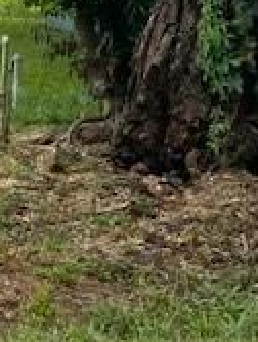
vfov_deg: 12.3
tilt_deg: -13.3
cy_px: 283
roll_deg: -0.7
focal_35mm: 159
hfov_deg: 8.9
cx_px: -229
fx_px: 1574
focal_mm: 5.7
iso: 50
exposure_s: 1/666
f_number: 1.5
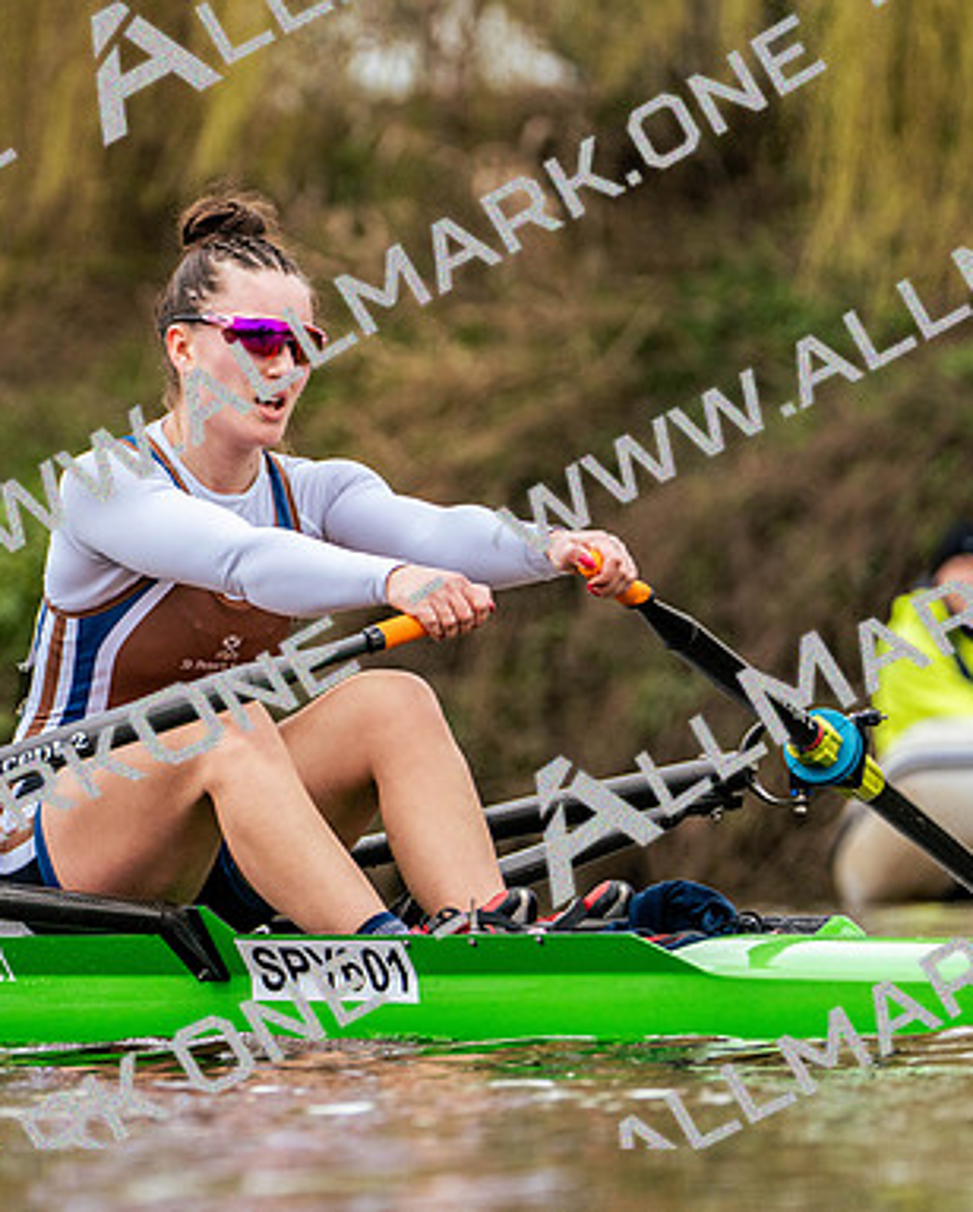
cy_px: 608
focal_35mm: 415
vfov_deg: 4.7
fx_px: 14915
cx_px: 265
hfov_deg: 3.7
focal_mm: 293
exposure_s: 1/2000
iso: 2000
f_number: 6.3
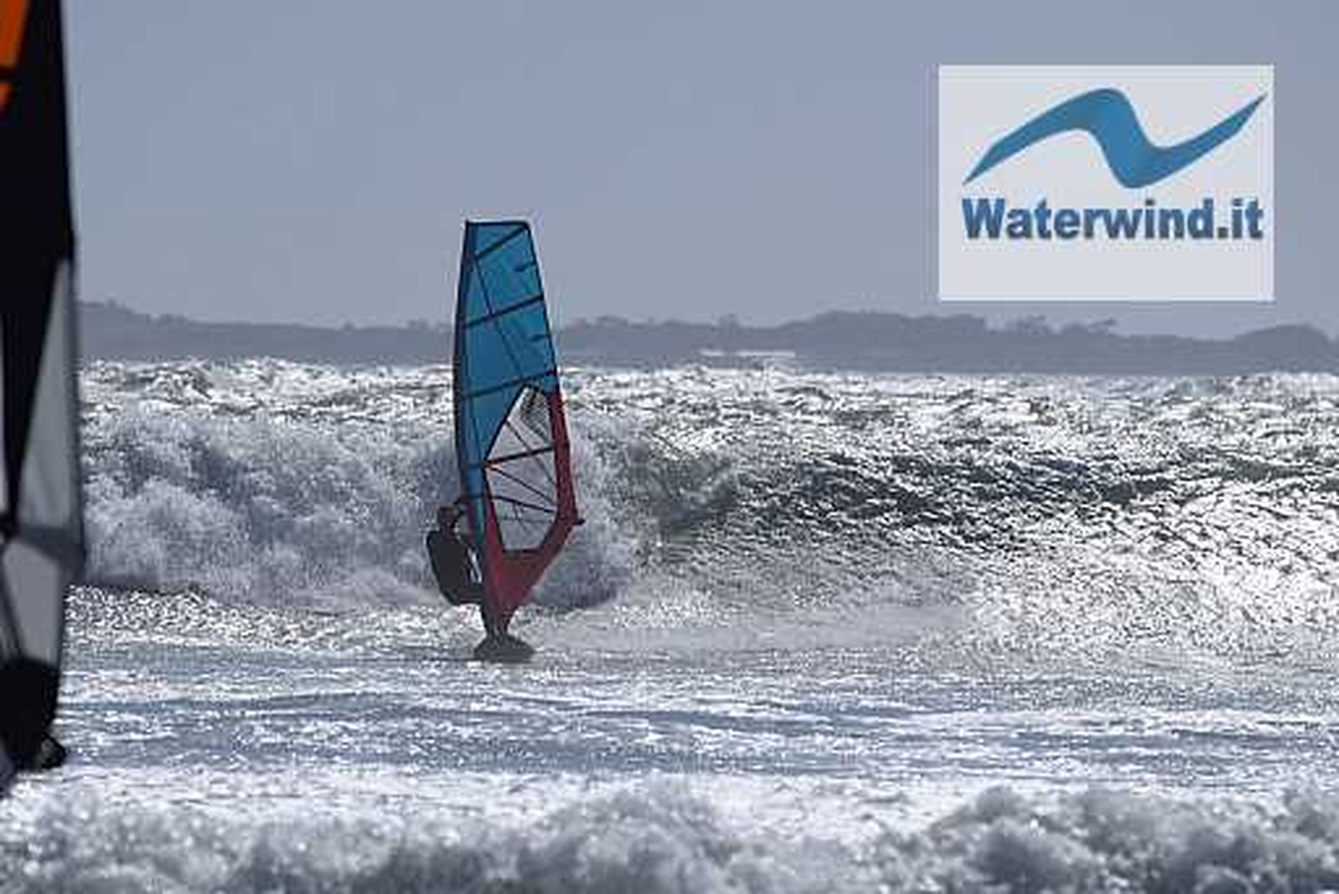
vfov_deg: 3.1
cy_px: 447
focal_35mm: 450
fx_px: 16746
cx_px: 670
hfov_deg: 4.6
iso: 200
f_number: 8
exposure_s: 1/1000
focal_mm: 300
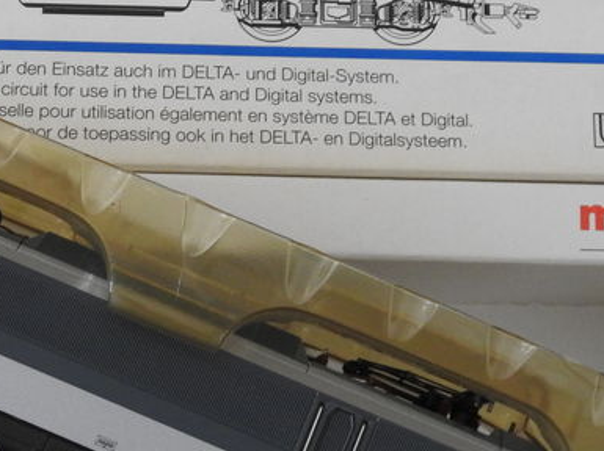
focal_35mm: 104
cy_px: 236
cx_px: 237
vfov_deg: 14.2
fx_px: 1813
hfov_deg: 18.9
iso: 400
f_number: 3.8
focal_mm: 7.2
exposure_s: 1/25
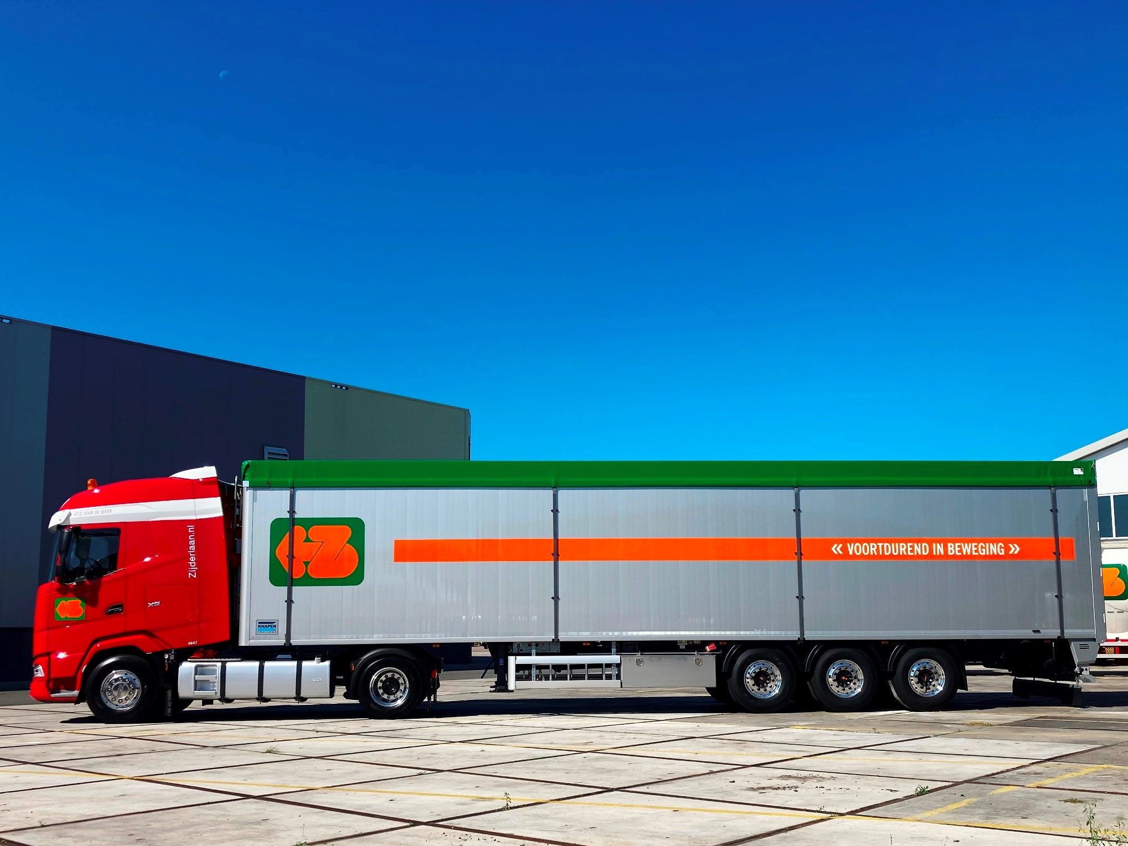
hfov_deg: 63.4
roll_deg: +0.4
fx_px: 912
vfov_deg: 49.7
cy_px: 423
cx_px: 564
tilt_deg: +7.4
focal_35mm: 28
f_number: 1.8
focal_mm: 3.99
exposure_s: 1/3003
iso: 20
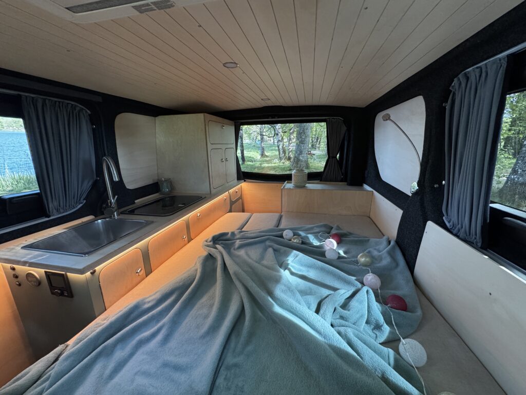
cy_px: 198
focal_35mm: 14
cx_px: 263
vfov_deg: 85.7
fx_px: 213
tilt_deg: -15.7
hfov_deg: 102.1
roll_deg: -2.6
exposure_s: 1/66
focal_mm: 2.22
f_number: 2.2
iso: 320
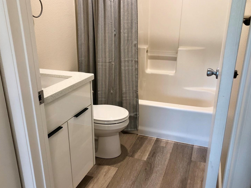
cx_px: 118
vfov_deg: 45.4
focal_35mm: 31
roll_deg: +1.5
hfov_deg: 58.3
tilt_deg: -19.1
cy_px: 97
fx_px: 225
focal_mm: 4
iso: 40
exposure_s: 1/20
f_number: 1.8
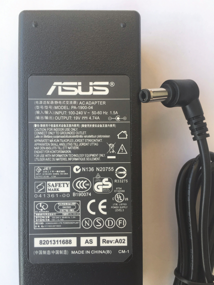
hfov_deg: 48.2
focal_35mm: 29
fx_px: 239
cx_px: 107
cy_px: 142
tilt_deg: -86.7
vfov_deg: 61.7
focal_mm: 4.15
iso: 32
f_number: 2.2
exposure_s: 1/100
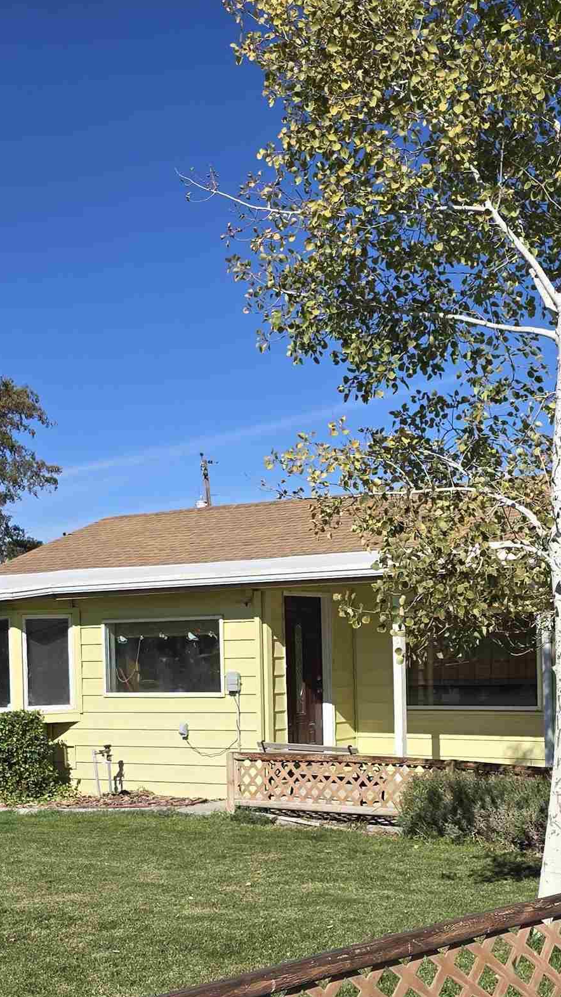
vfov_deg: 41.3
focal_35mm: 49
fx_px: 1295
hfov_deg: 24.2
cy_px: 699
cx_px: 403
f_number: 1.7
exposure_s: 1/1279
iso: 12
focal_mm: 6.3
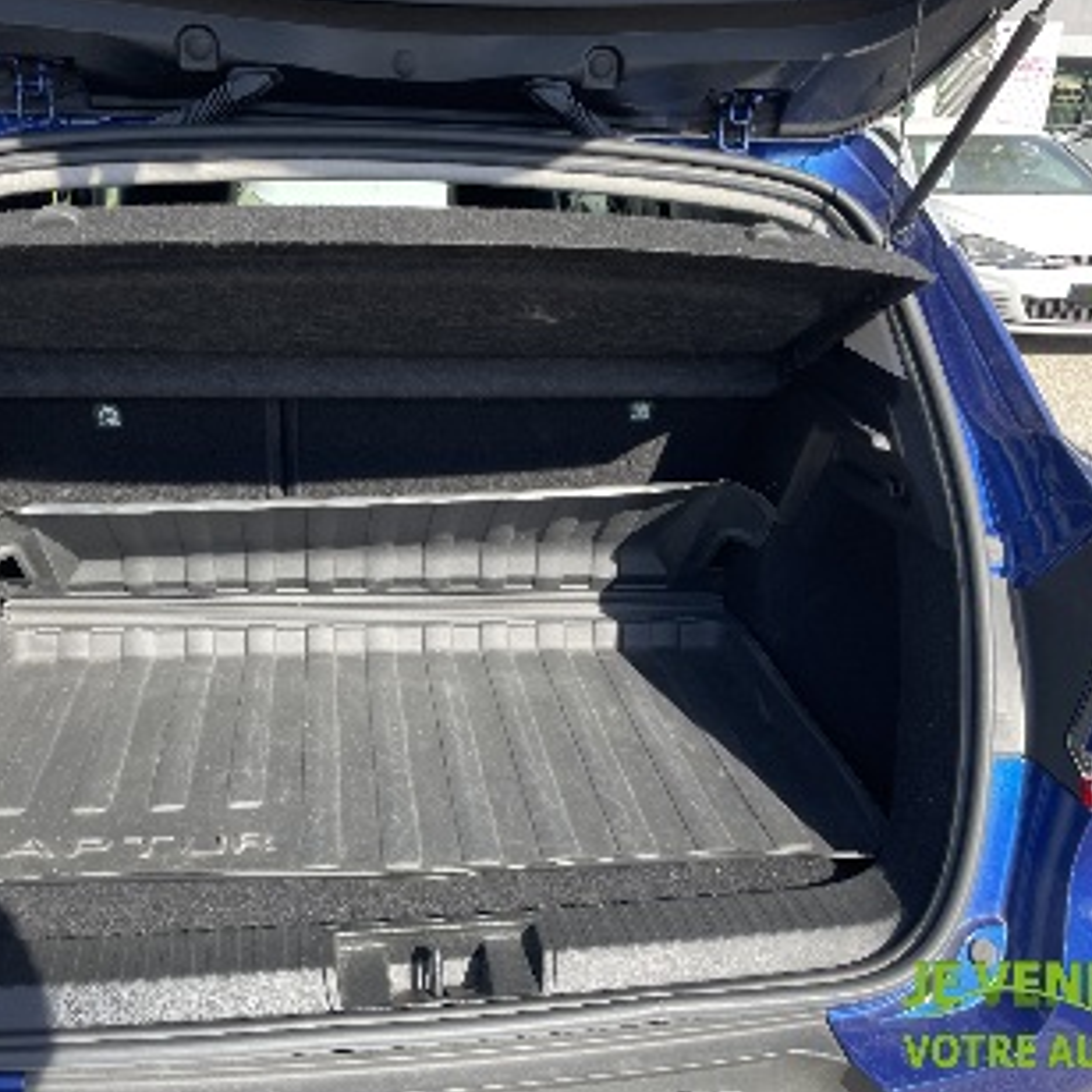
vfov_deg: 52.5
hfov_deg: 52.2
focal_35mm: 31
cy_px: 542
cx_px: 440
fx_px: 1106
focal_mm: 4.2
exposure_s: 1/504
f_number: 1.6
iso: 32
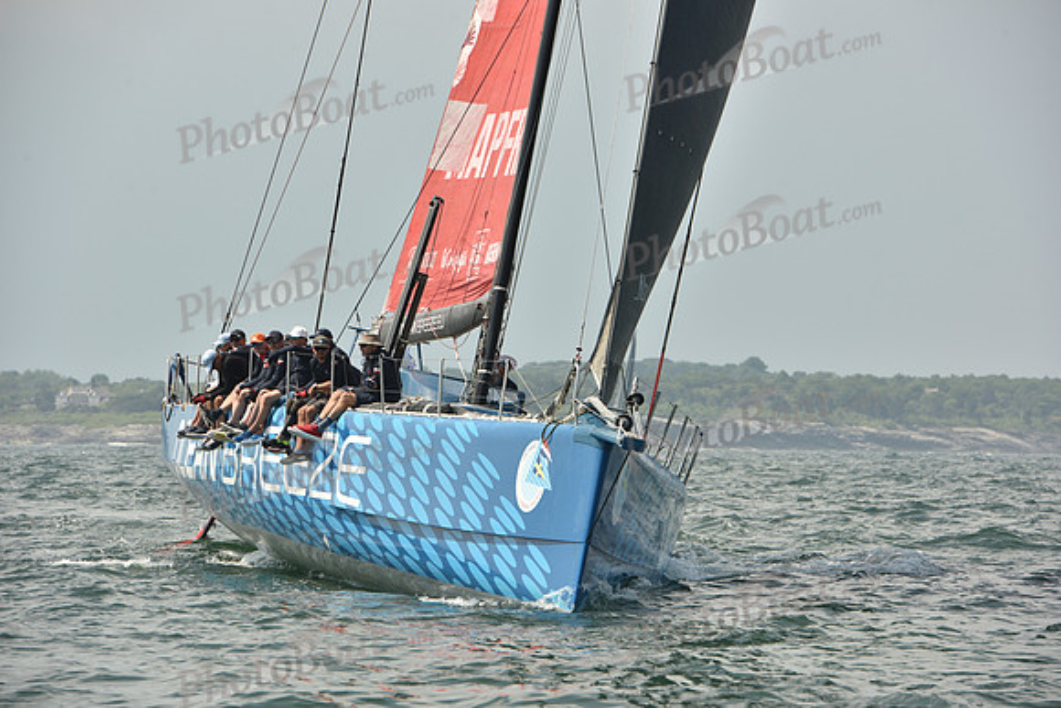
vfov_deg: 6.9
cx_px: 530
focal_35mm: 200
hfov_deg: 10.3
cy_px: 354
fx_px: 5896
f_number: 9
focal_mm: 200
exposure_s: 1/800
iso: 250
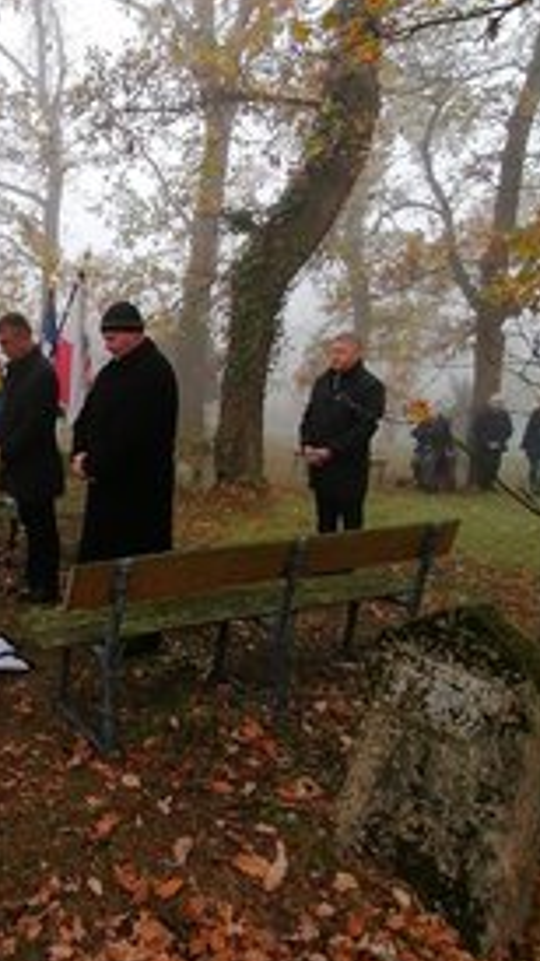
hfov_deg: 39.2
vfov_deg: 69.9
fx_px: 688
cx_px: 35
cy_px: 484
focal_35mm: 27
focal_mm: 2.7
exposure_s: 1/216
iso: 50
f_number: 2.4
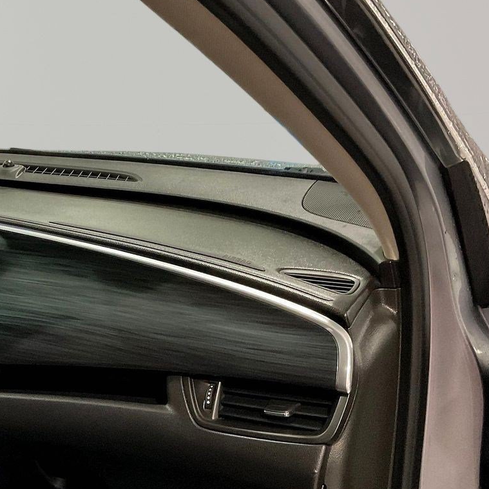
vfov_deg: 31.2
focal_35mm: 54
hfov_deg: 31.1
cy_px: 358
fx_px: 863
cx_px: 122
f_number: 1.8
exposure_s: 1/30
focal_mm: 3
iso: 500
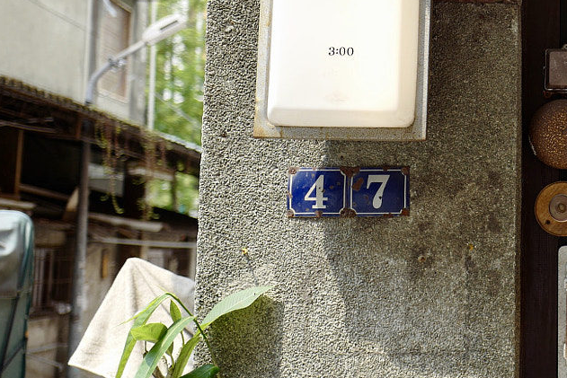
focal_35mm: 71
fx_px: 1118
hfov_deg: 25.8
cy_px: 116
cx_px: 663
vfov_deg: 19.1
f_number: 1.7
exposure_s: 1/800
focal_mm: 28
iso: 100
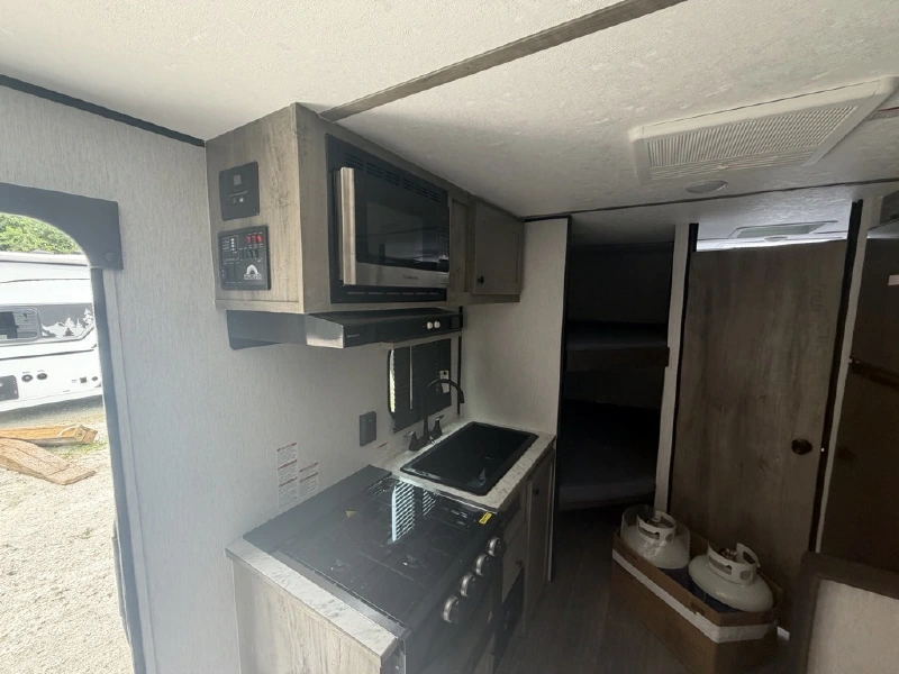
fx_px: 364
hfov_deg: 102.1
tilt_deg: -6.5
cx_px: 450
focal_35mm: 14
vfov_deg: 85.7
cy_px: 337
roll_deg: +0.1
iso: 160
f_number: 2.2
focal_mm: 2.22
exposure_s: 1/121
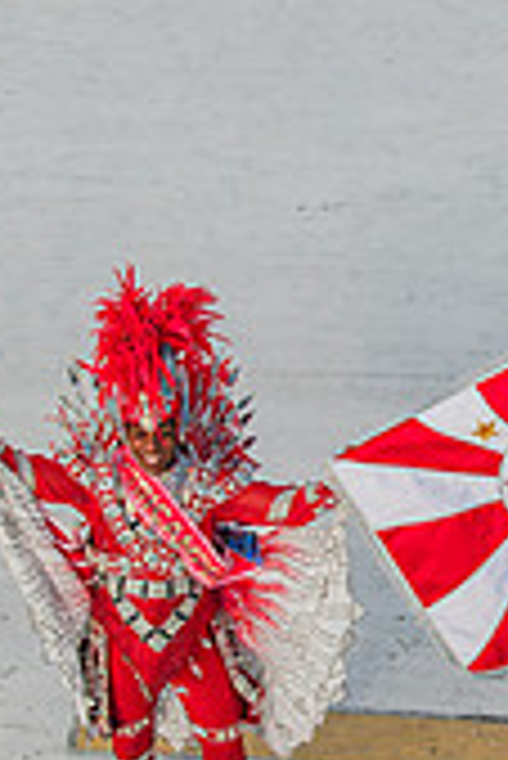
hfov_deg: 7.3
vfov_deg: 11.0
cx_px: 607
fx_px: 3929
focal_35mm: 186
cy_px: 463
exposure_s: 1/1600
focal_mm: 70
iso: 200
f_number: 5.6
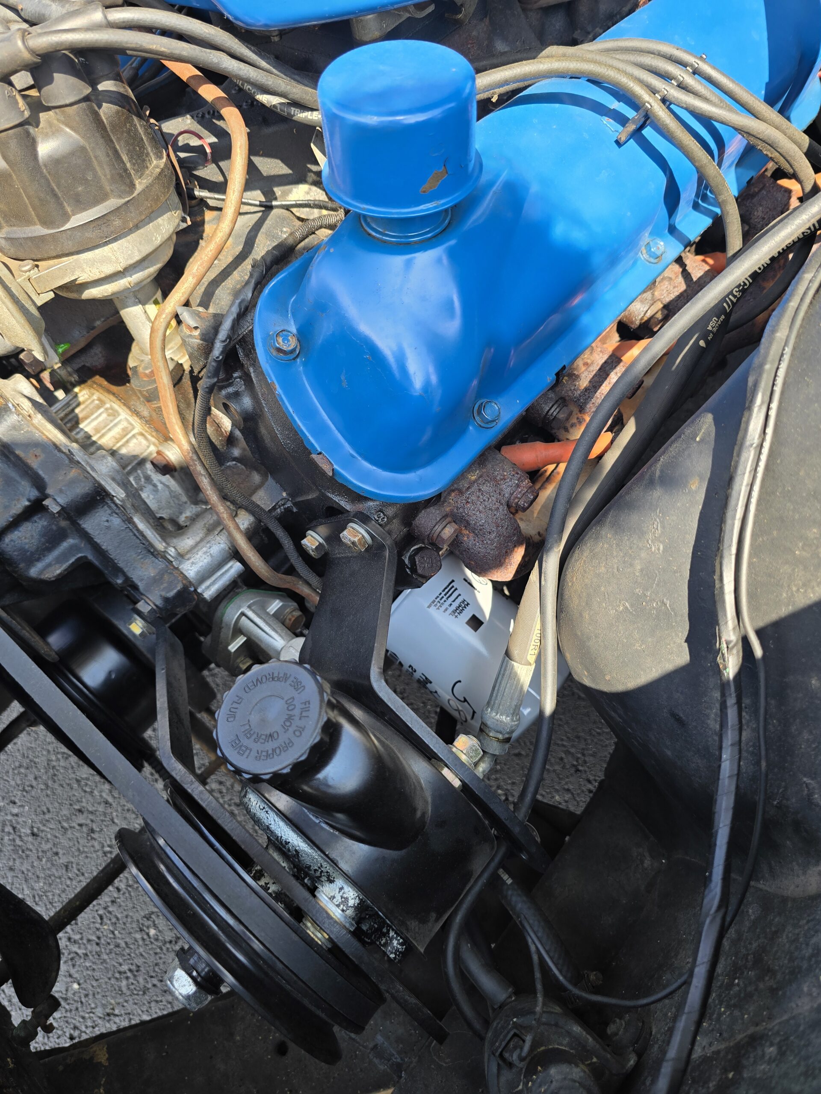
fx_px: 727
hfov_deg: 58.9
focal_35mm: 23
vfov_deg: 73.9
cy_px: 547
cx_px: 410
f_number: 1.7
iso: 16
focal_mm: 6.3
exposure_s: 1/180
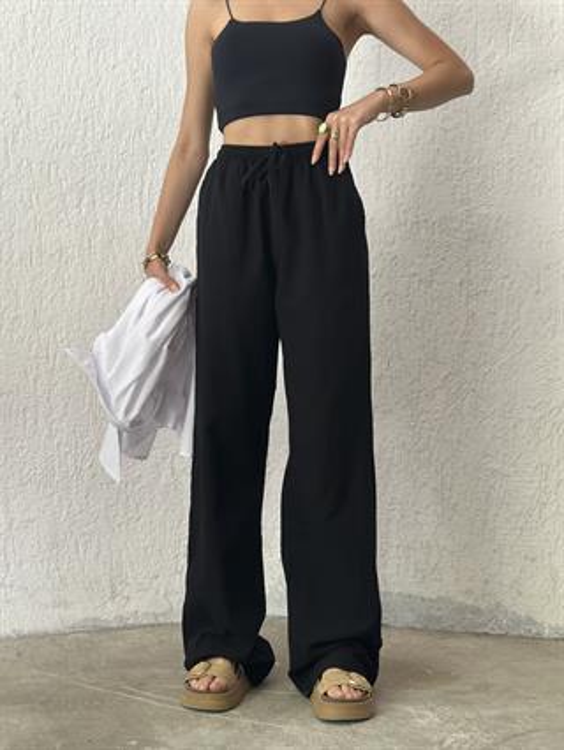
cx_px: 282
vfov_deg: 39.6
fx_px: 1042
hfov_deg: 30.3
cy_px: 375
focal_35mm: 48
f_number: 1.78
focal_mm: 6.86
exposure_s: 1/67
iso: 125
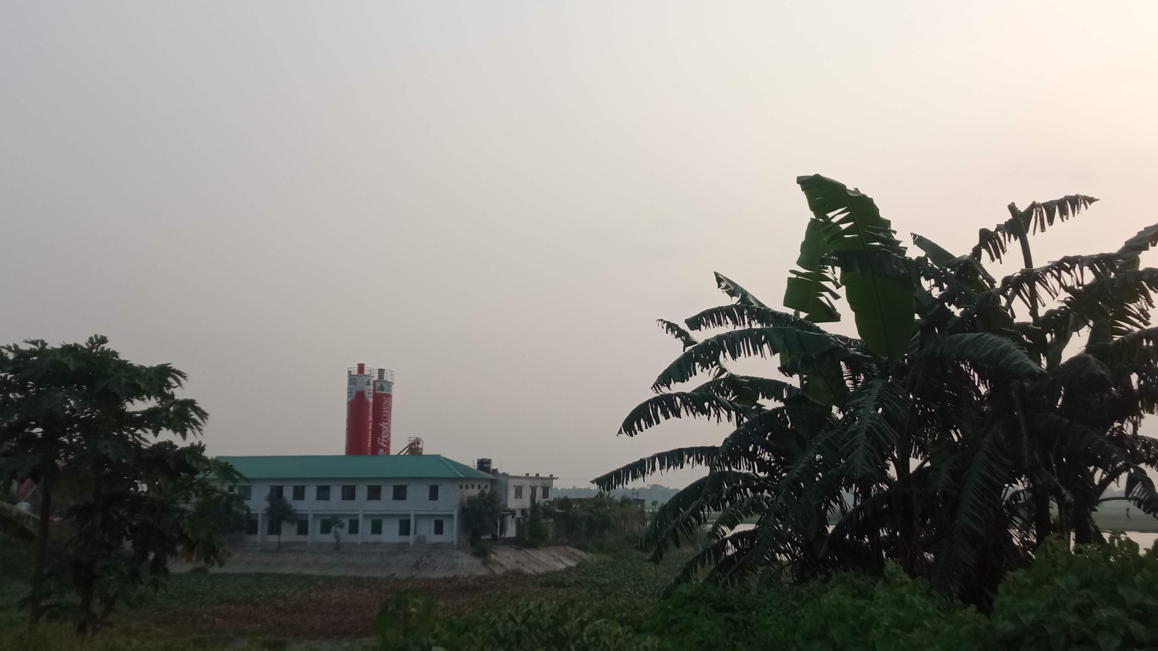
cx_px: 675
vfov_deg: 32.8
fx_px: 1105
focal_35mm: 36
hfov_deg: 55.0
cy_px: 332
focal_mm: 3.79
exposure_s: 1/971
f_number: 2.2
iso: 112
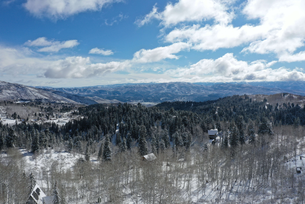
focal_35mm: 28
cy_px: 102
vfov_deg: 46.4
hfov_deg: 65.5
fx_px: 237
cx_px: 152
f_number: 7.1
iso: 100
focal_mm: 10.26
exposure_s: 1/640
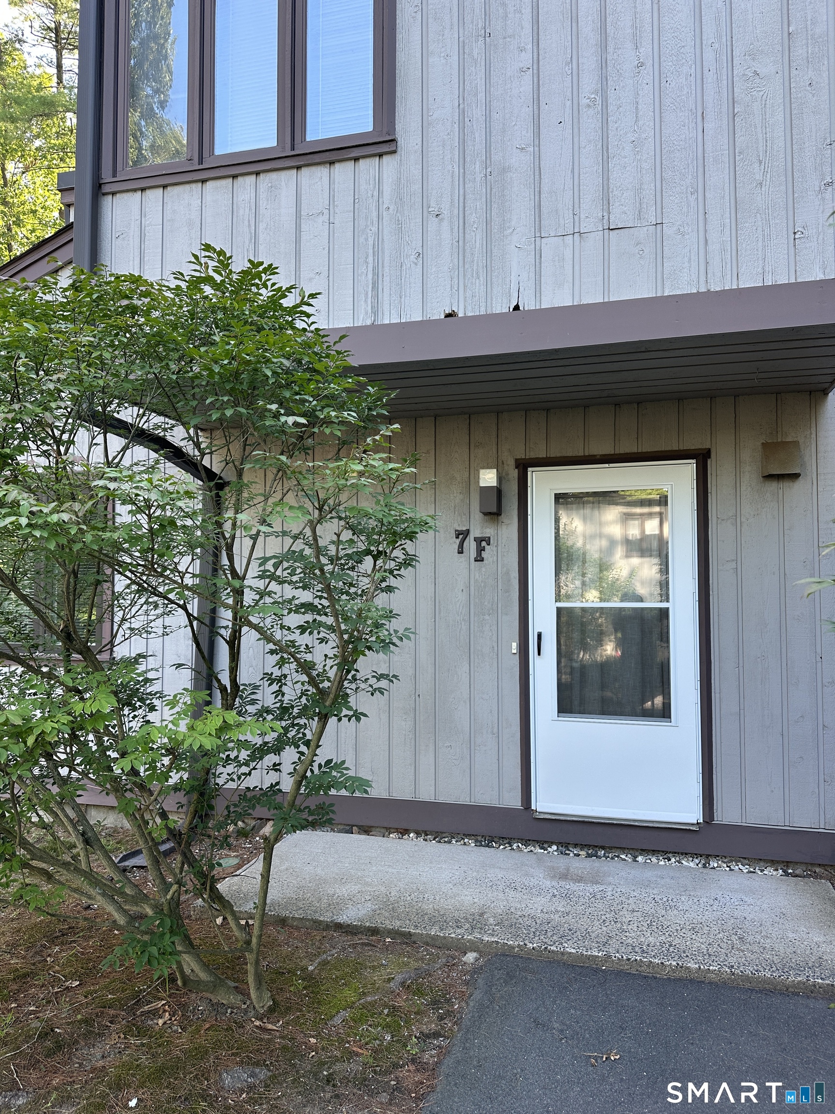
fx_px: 772
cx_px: 418
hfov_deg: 56.8
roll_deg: -0.7
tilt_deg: +2.5
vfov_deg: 71.6
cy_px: 557
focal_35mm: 24
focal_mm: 6.86
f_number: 1.78
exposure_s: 1/121
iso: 50
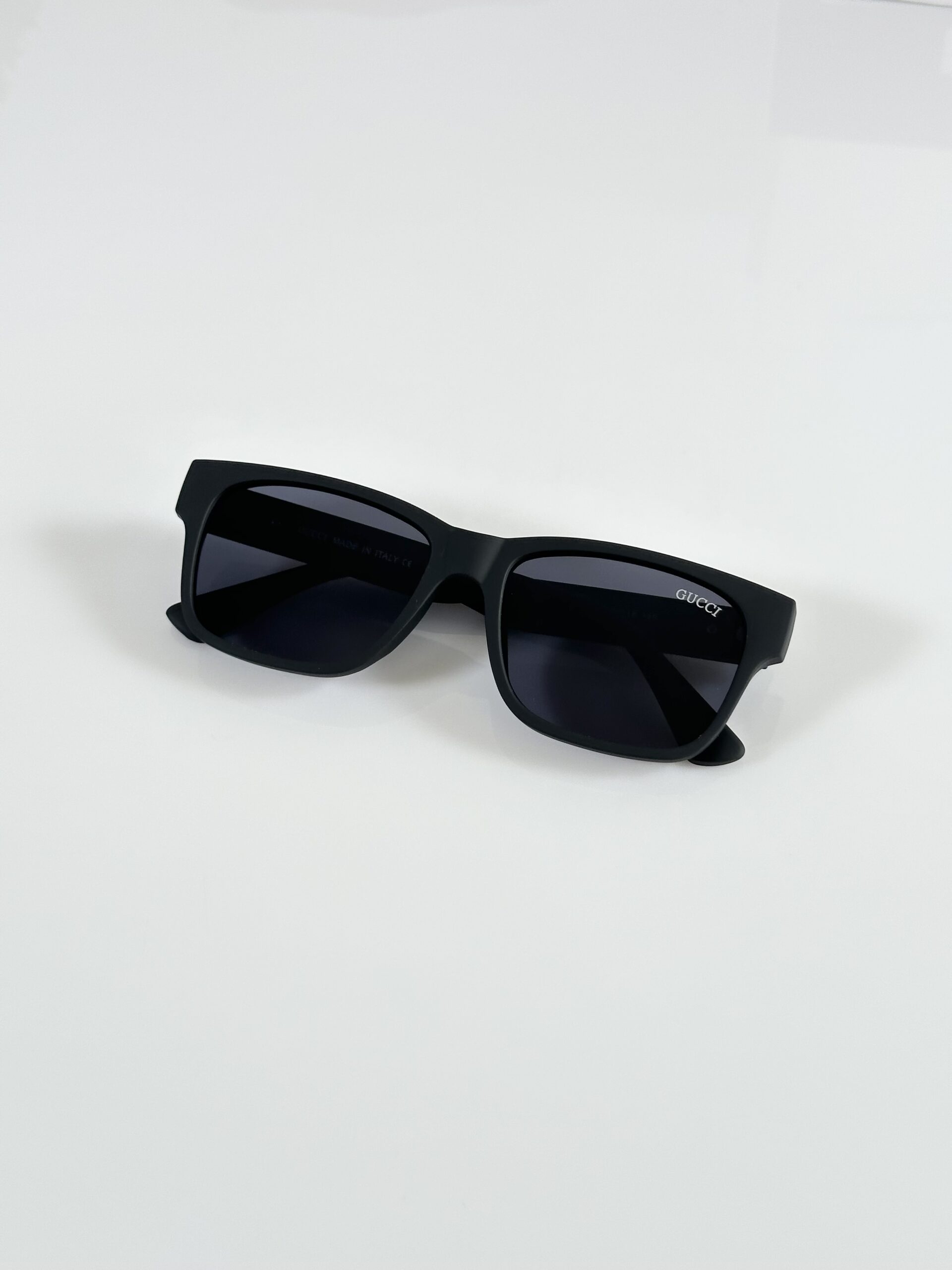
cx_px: 476
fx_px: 1760
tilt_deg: -49.7
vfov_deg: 39.7
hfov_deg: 30.3
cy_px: 635
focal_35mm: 48
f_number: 1.78
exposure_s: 1/100
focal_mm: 6.86
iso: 50
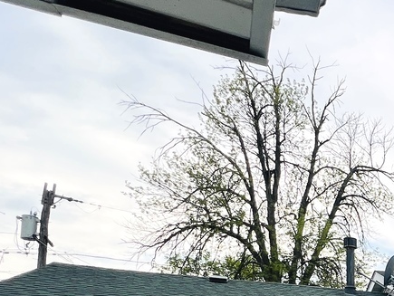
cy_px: 364
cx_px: 547
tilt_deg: +1.6
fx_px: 490
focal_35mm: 43
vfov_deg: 28.7
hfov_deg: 30.8
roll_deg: +0.0
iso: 32
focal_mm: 1.57
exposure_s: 1/1248
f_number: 1.8
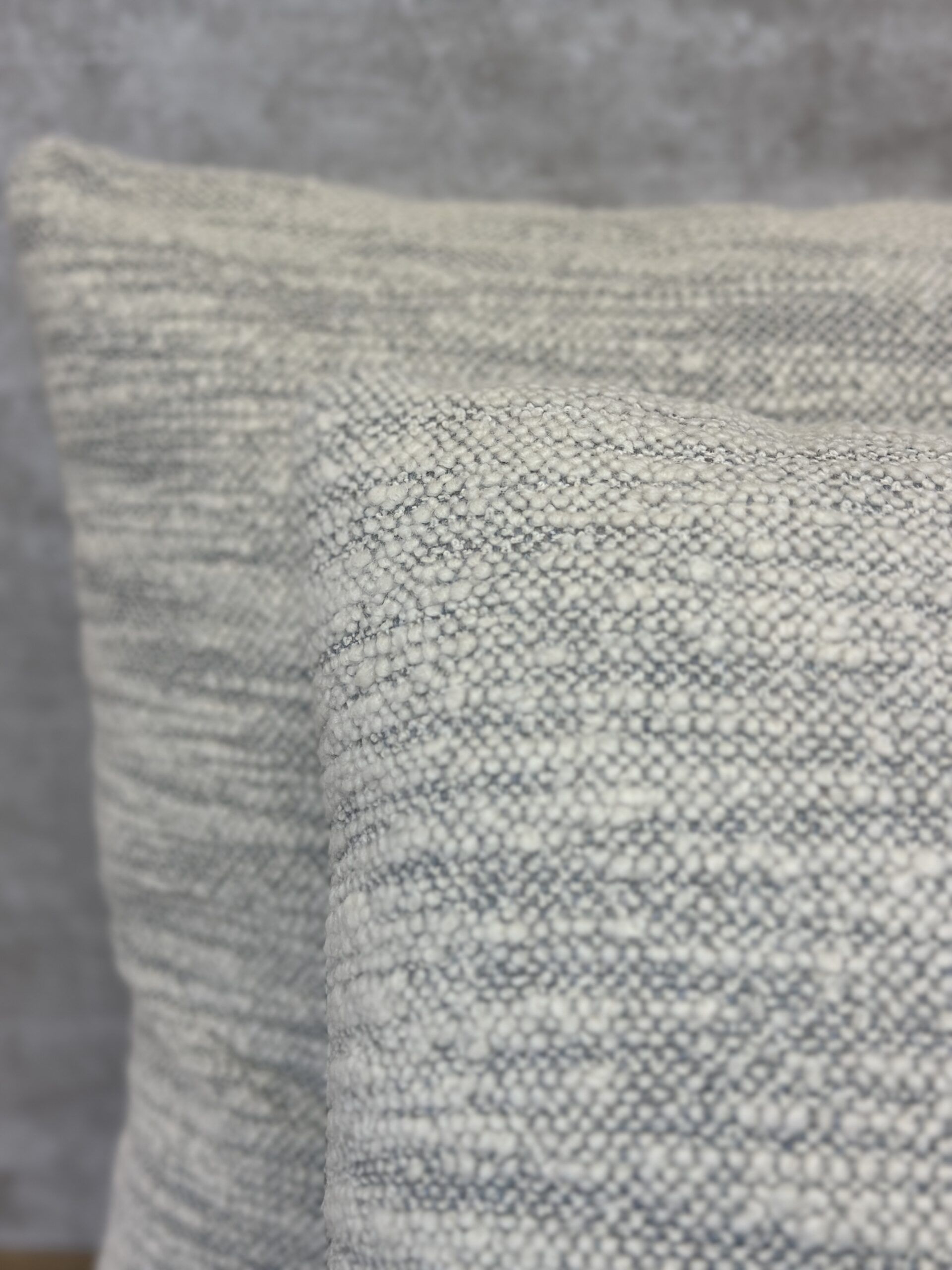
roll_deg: +0.6
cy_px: 635
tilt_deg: -21.6
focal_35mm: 48
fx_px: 1760
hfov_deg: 30.3
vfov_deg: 39.7
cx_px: 476
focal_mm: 6.86
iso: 80
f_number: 1.78
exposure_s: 1/364
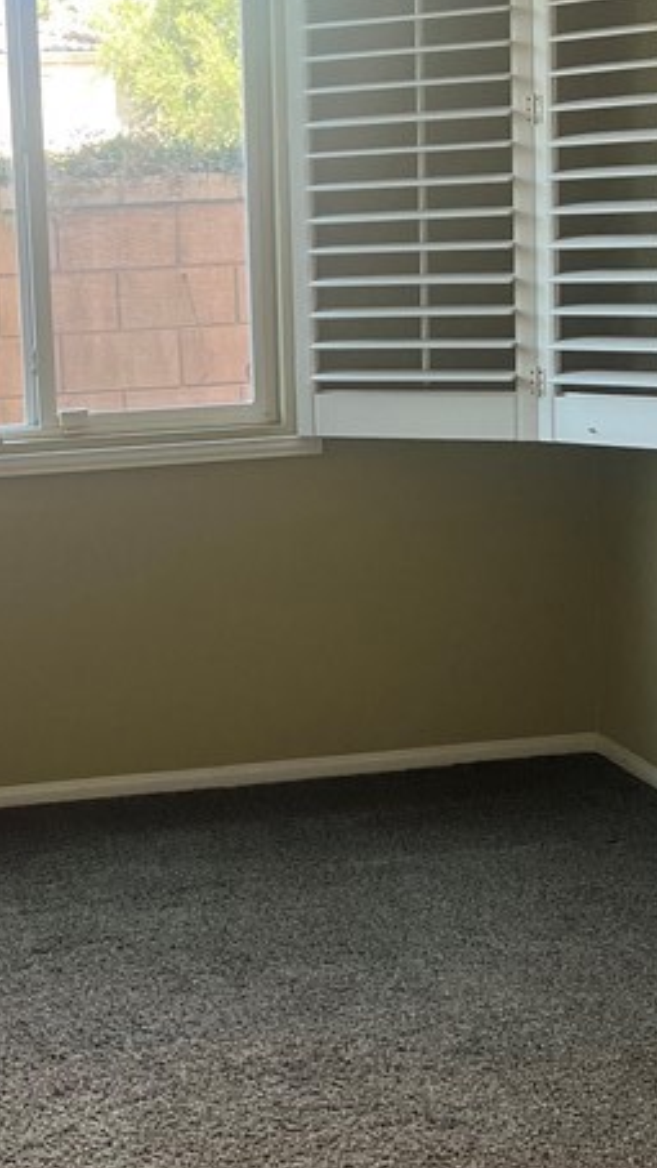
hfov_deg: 18.6
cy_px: 480
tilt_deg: -8.5
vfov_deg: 32.7
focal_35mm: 64
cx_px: 111
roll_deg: +2.7
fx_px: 1981
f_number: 1.6
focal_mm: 5.1
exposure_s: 1/120
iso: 100
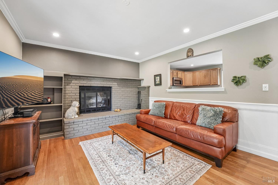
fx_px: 108
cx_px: 139
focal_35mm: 14
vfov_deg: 81.2
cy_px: 92
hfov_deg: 104.3
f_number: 8
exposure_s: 1/20
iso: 640
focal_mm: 14
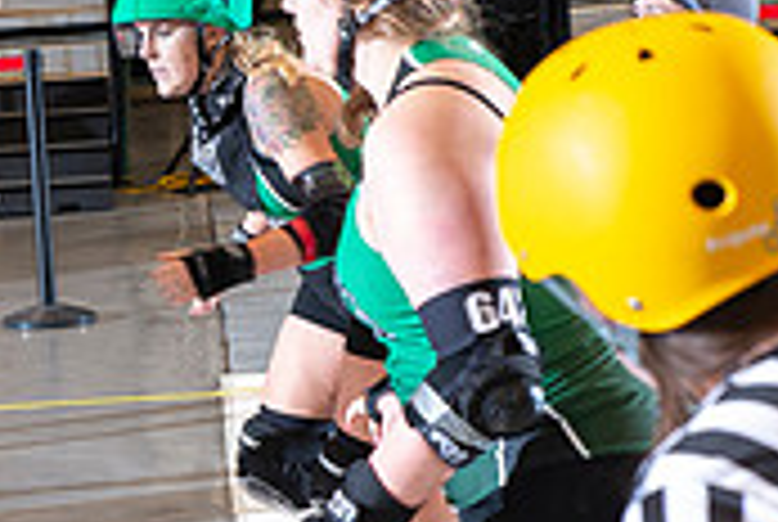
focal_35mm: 174
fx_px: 3767
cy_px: 268
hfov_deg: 11.6
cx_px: -139
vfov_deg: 7.9
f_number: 5.6
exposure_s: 1/160
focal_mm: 52
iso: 640
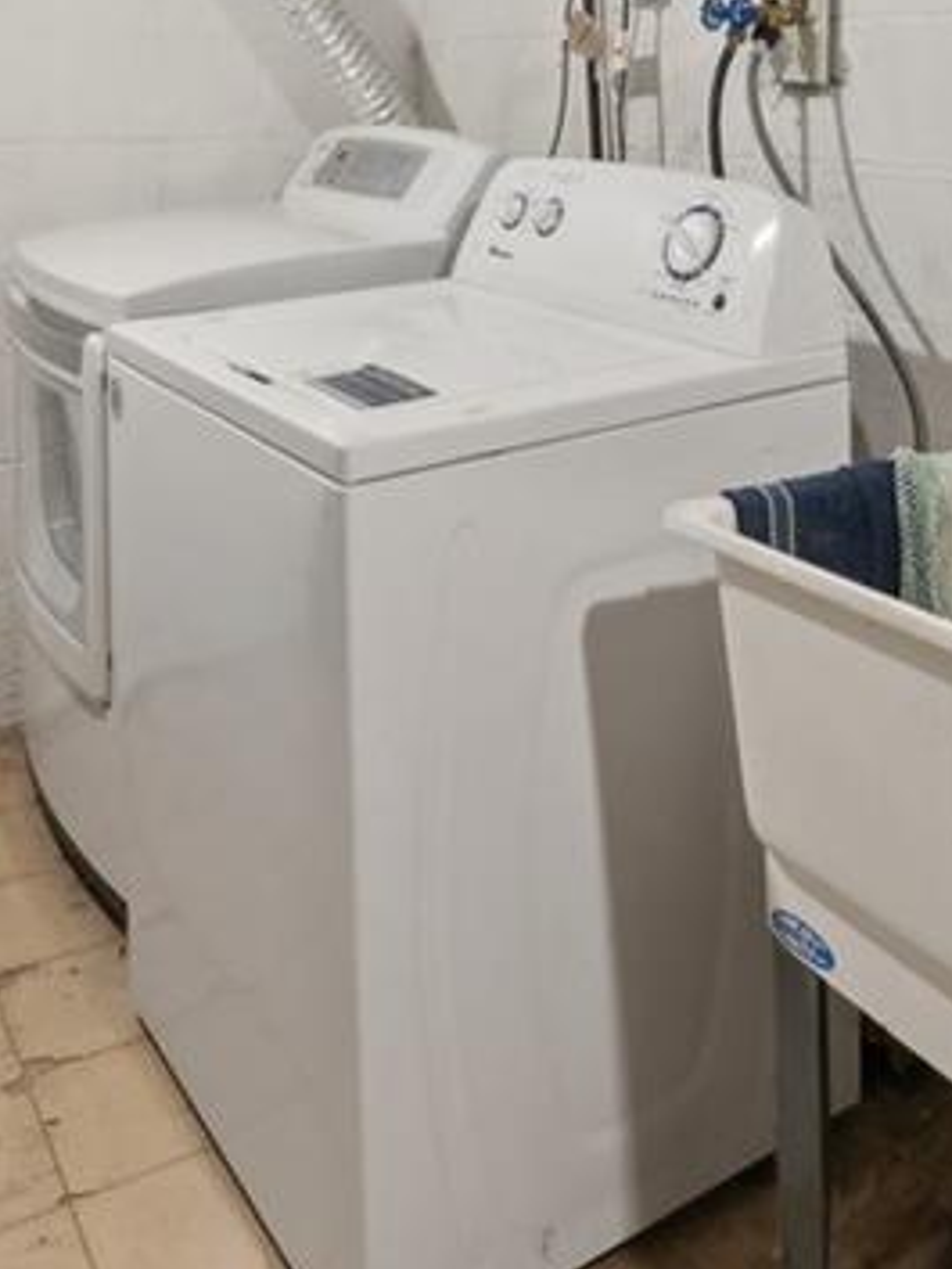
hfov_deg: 36.8
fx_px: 1429
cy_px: 88
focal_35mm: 39
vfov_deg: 43.1
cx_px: 514
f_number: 11
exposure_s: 1/2.5
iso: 80
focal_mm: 14
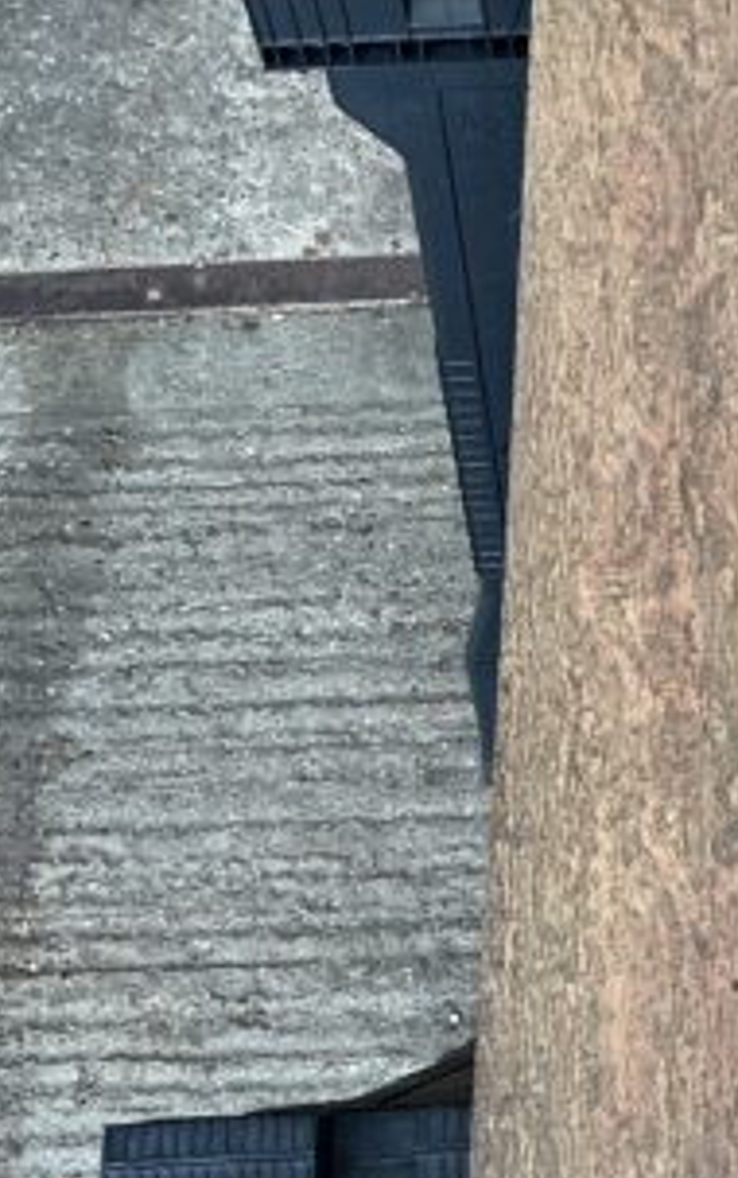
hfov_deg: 23.0
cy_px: 655
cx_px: 754
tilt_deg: -68.2
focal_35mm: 54
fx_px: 1734
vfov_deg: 37.5
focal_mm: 3
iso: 64
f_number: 1.8
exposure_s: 1/100
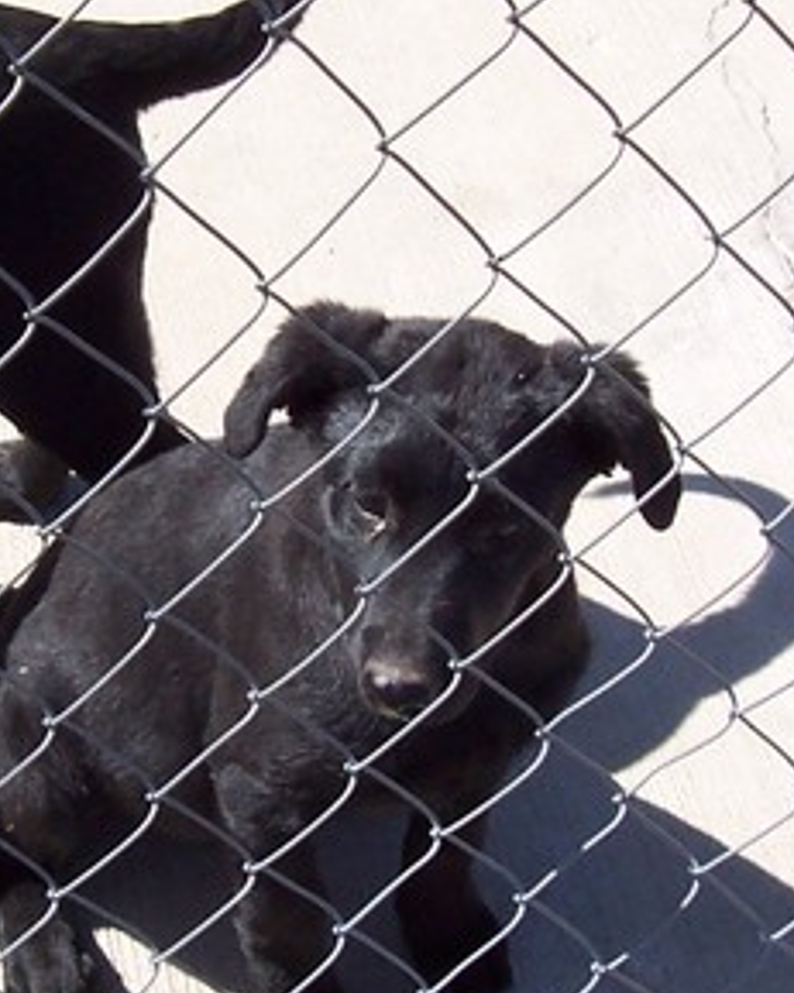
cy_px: 488
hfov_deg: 16.0
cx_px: 234
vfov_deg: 20.0
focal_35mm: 96
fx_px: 2821
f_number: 5.6
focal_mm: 5.6
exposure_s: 1/350
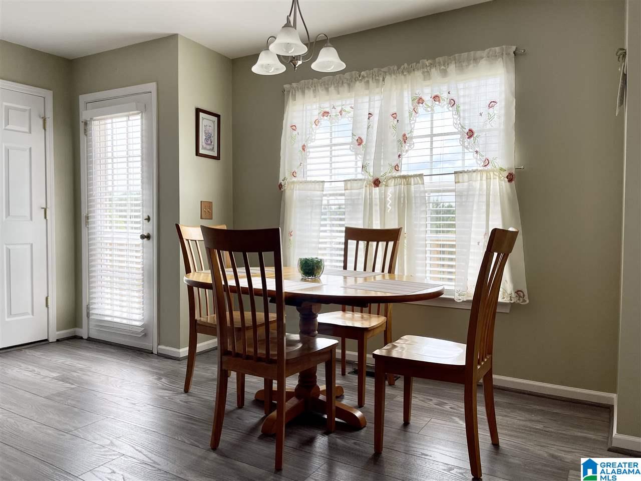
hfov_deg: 67.3
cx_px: 320
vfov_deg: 53.1
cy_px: 240
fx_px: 481
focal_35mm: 26
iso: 32
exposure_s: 1/430
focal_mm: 5.1
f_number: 1.6
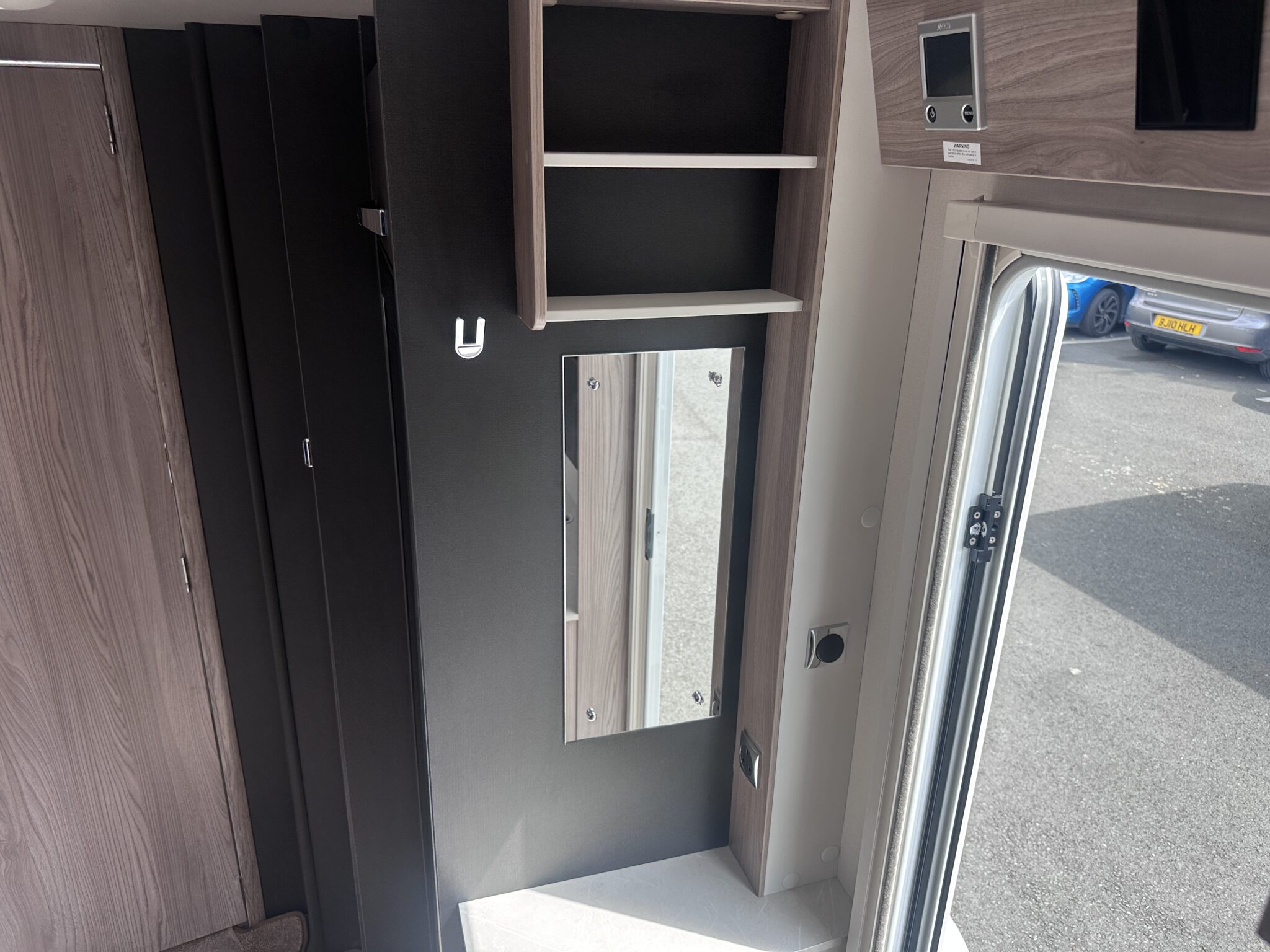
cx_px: 635
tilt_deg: -18.8
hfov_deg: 71.6
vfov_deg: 56.8
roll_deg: -1.2
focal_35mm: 24
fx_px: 881
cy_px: 476
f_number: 1.78
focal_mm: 6.86
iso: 80
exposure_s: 1/650
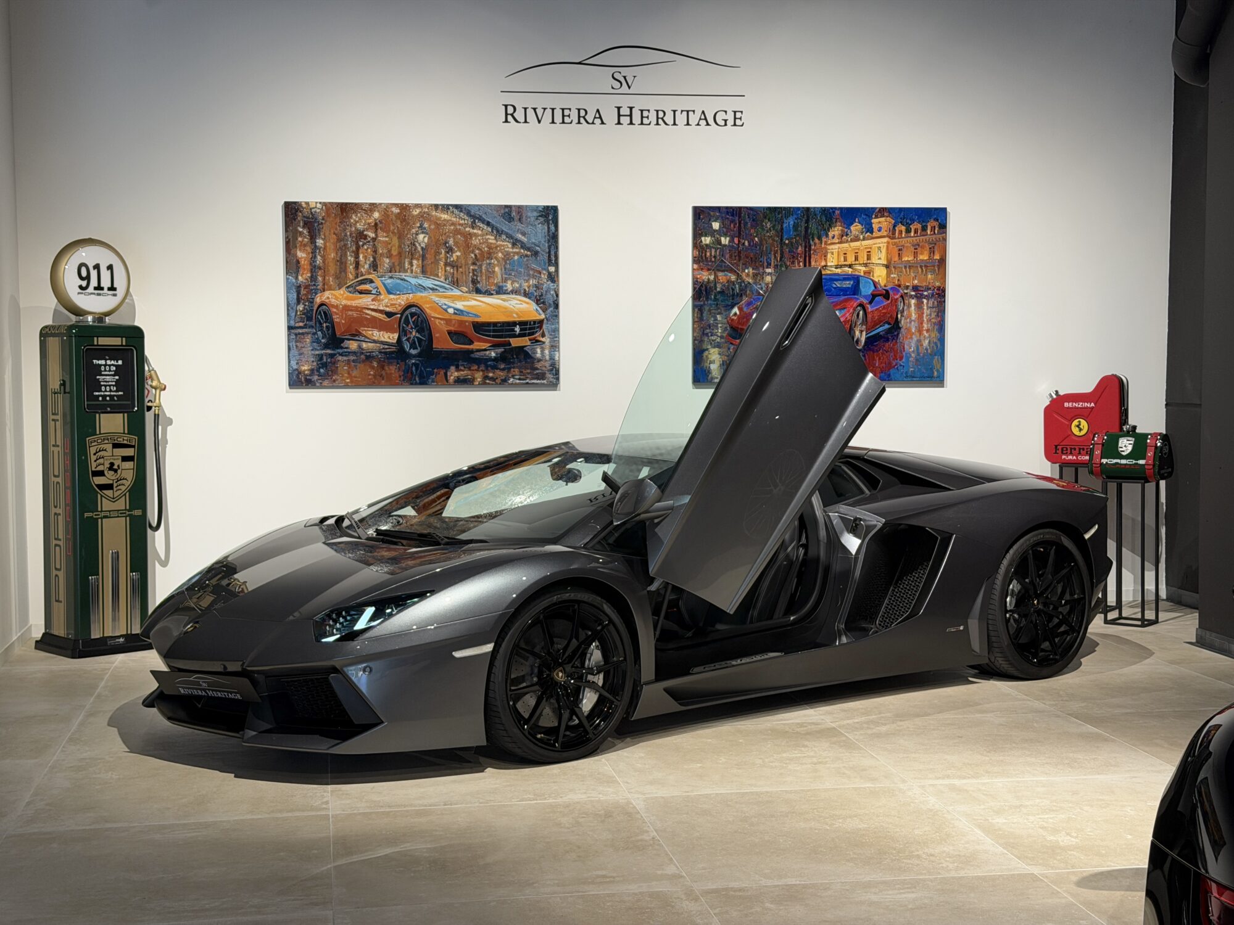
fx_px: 1711
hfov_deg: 39.7
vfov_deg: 30.3
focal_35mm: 48
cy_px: 462
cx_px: 617
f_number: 1.78
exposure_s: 1/60
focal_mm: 6.76
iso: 160
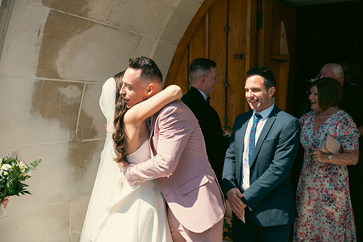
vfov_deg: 33.4
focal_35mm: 40
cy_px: 121
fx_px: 403
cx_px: 182
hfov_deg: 48.4
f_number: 3.5
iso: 100
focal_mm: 40
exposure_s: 1/800
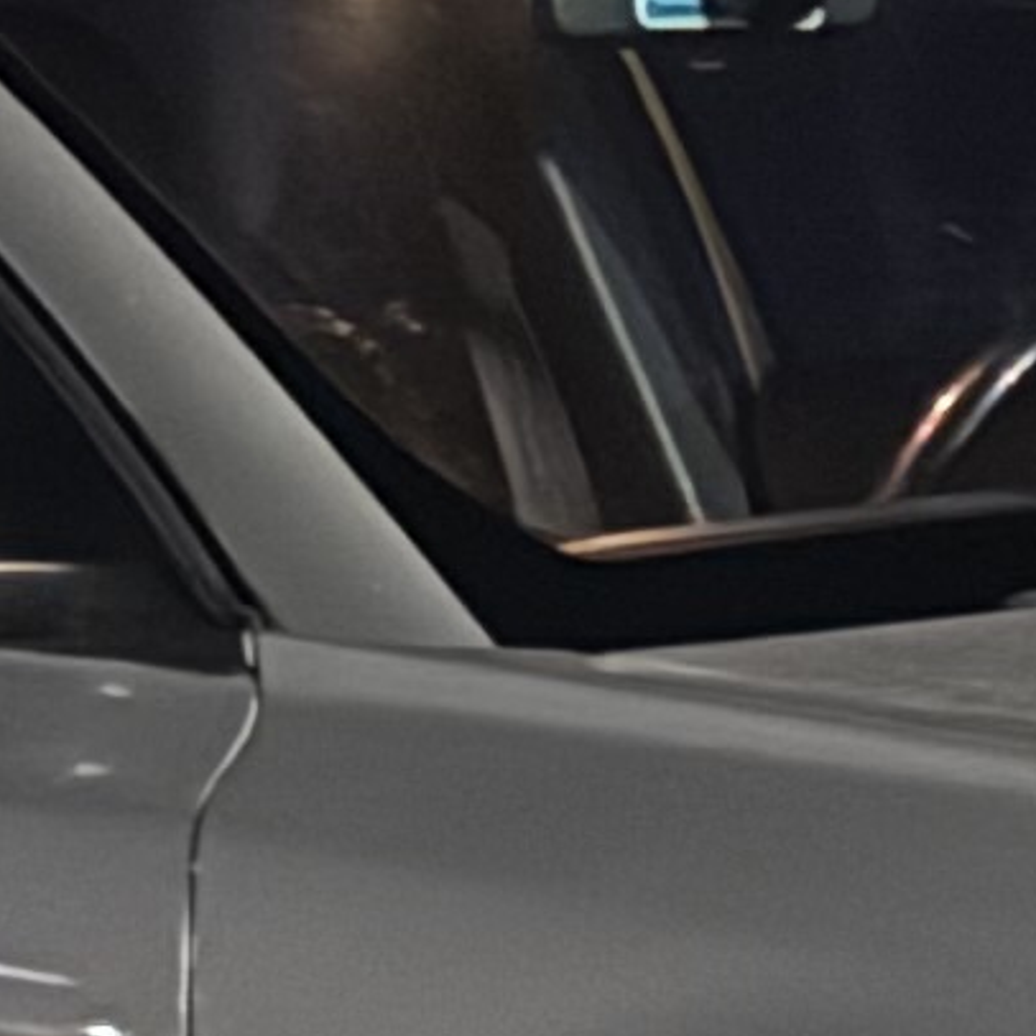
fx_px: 14255
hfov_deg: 4.2
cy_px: 217
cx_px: 686
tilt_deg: -0.5
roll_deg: +1.6
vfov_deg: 4.2
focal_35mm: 421
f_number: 1.78
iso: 640
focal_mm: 6.76
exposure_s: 1/5
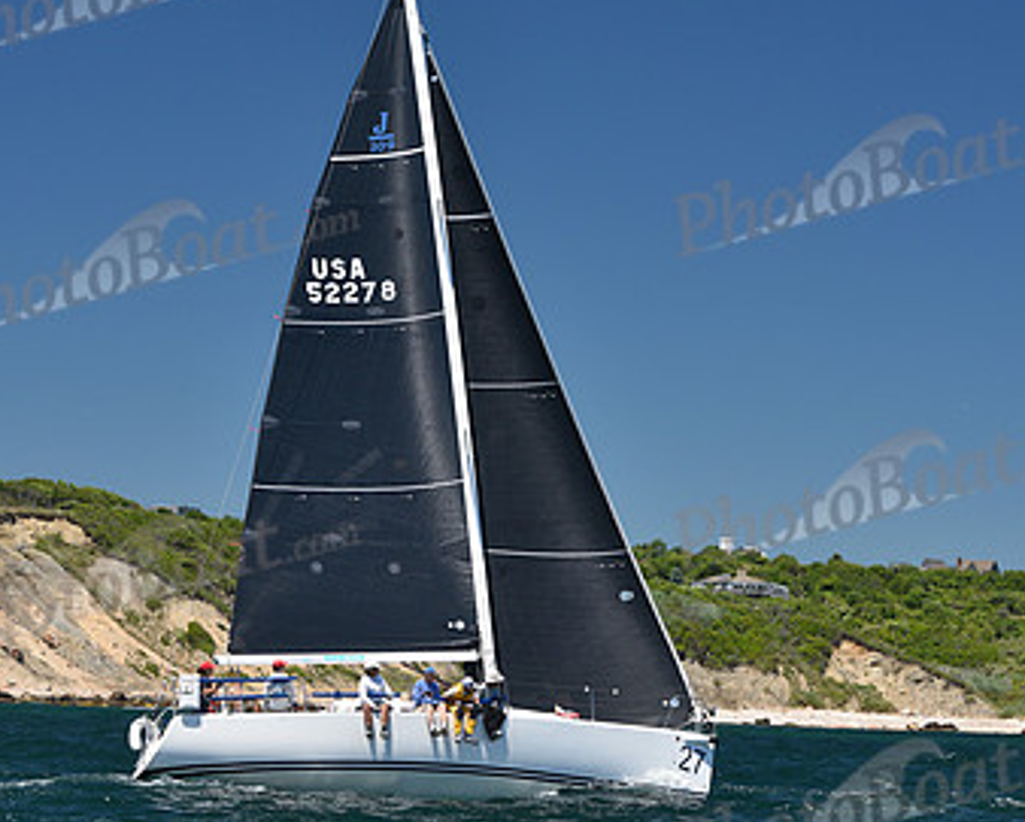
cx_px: 519
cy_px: 378
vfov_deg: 11.7
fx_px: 4008
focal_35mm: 132
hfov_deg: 14.6
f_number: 5
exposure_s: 1/800
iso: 250
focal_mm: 82
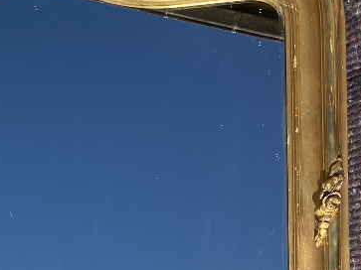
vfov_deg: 15.9
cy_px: 394
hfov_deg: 21.2
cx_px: -68
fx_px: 897
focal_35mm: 86
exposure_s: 1/1838
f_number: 1.8
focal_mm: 4.25
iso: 32
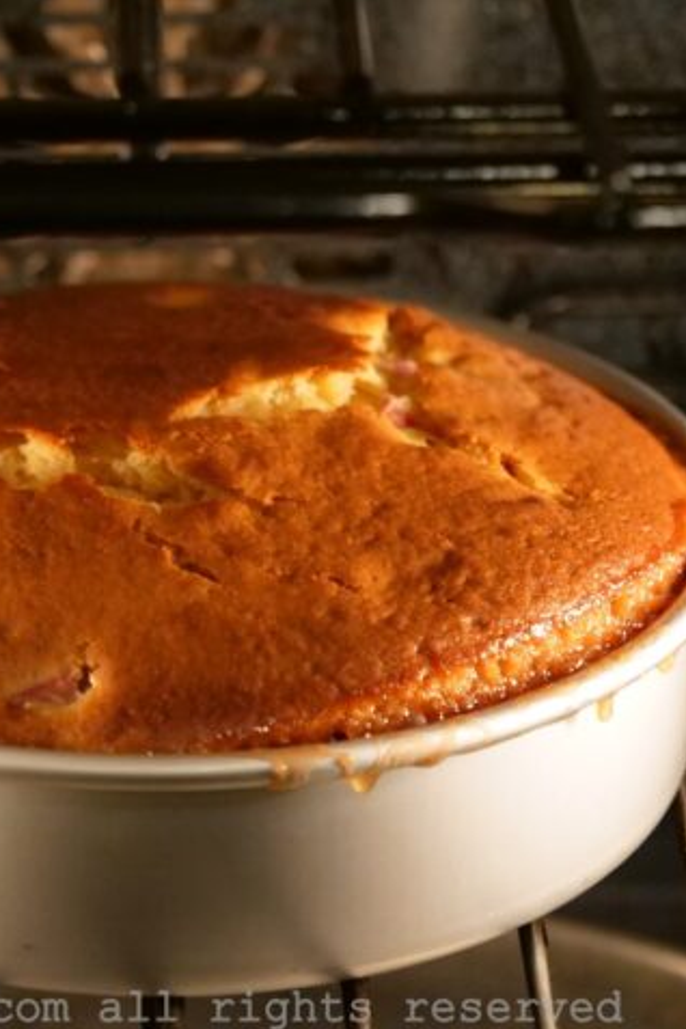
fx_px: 4144
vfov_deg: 14.2
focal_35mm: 145
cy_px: 516
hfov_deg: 9.4
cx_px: 173
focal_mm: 52
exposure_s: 1/80
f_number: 4
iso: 3200
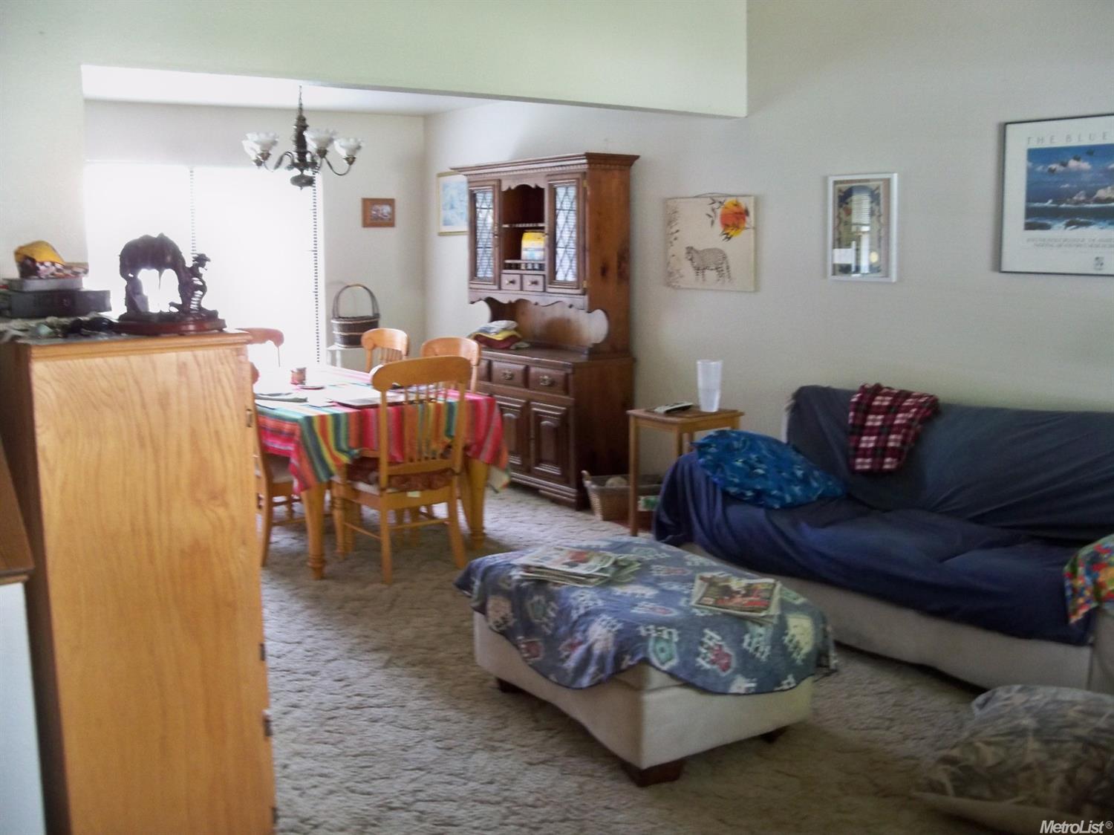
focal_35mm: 35
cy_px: 418
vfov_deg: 40.7
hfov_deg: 52.6
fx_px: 1126
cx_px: 557
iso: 400
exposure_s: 1/8
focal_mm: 6.2
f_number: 3.5
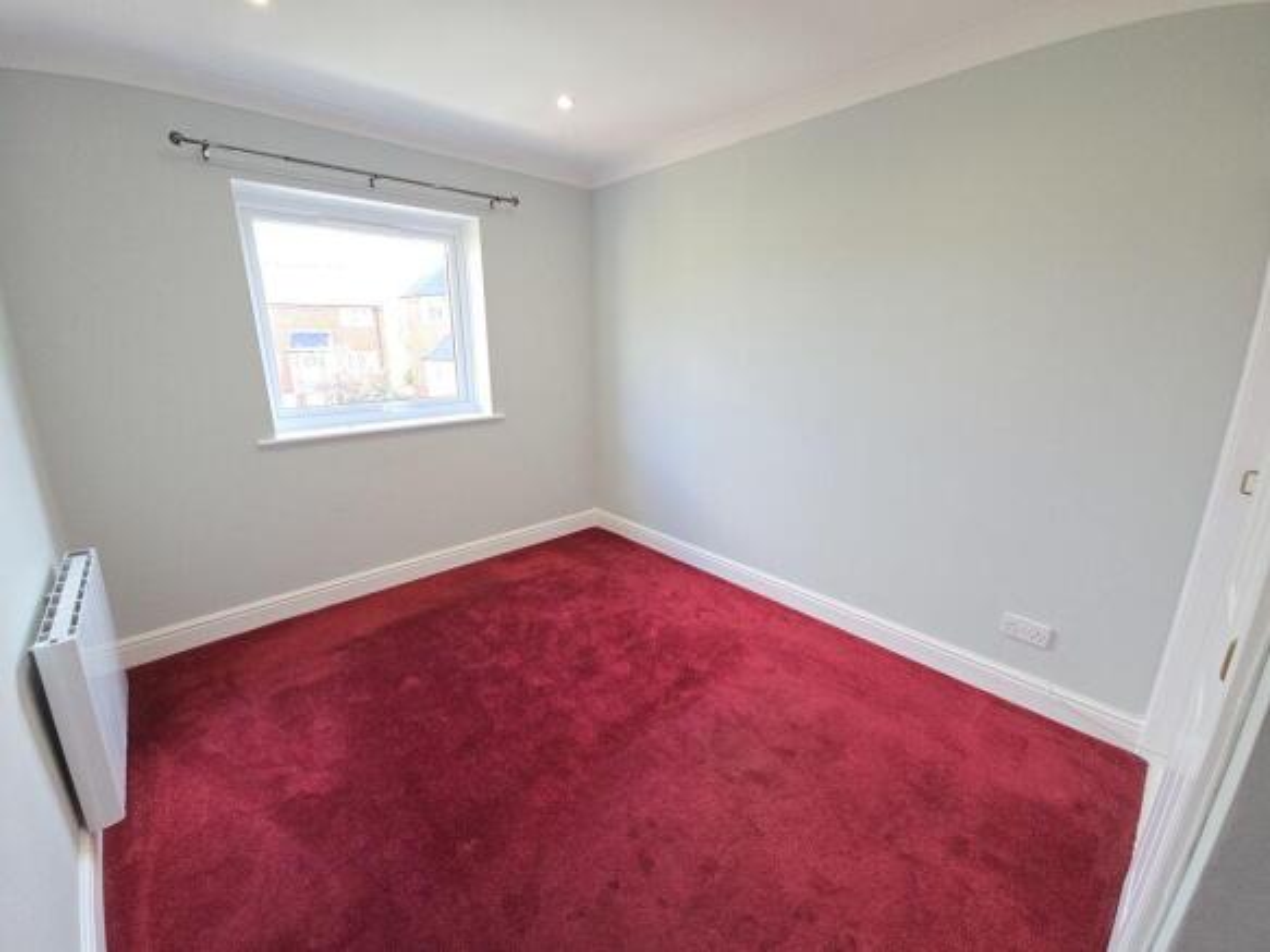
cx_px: 635
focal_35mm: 13
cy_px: 476
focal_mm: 2.2
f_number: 2.2
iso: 80
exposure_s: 1/60
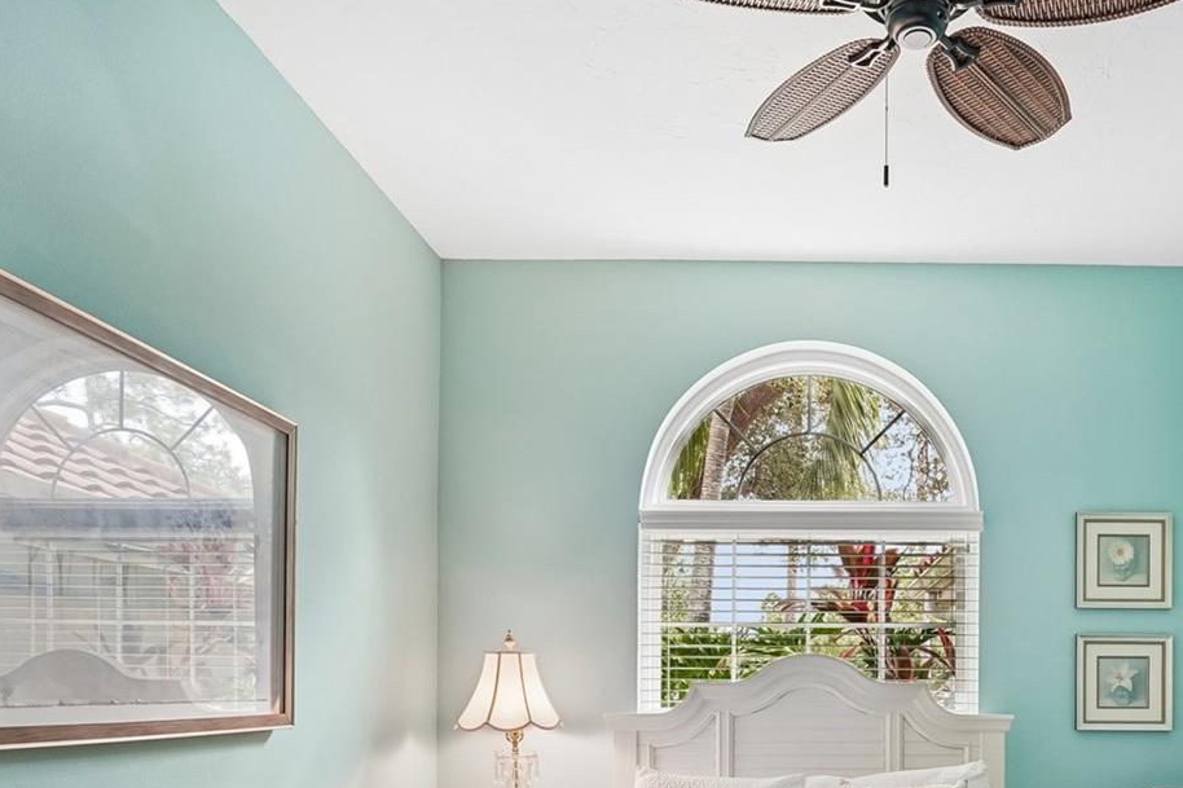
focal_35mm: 28
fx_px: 920
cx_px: 813
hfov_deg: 63.4
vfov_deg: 43.3
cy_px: 674
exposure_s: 1/10
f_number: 8
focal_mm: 16
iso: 400
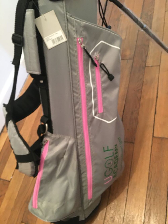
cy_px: 112
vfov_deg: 61.7
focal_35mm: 29
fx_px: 188
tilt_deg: -53.4
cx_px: 84
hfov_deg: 48.2
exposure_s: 1/17
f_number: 2.2
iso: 400
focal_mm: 4.15
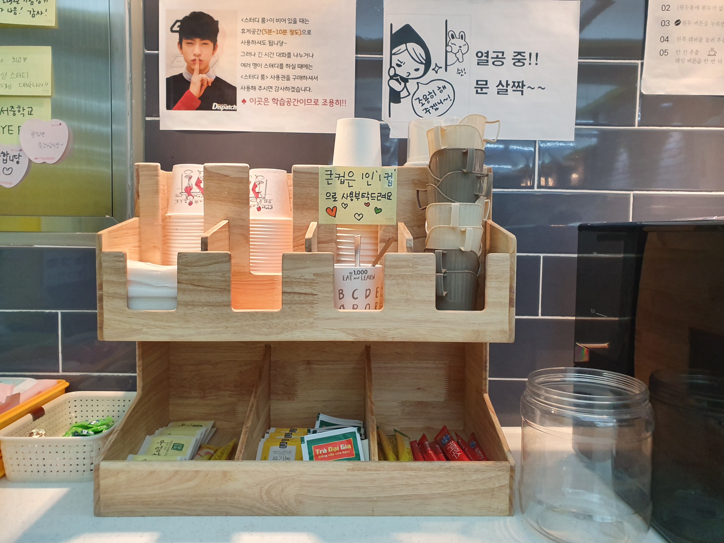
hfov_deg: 67.3
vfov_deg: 53.1
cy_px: 272
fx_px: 544
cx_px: 362
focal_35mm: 26
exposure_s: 1/120
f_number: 2.4
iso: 320
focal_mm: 4.32
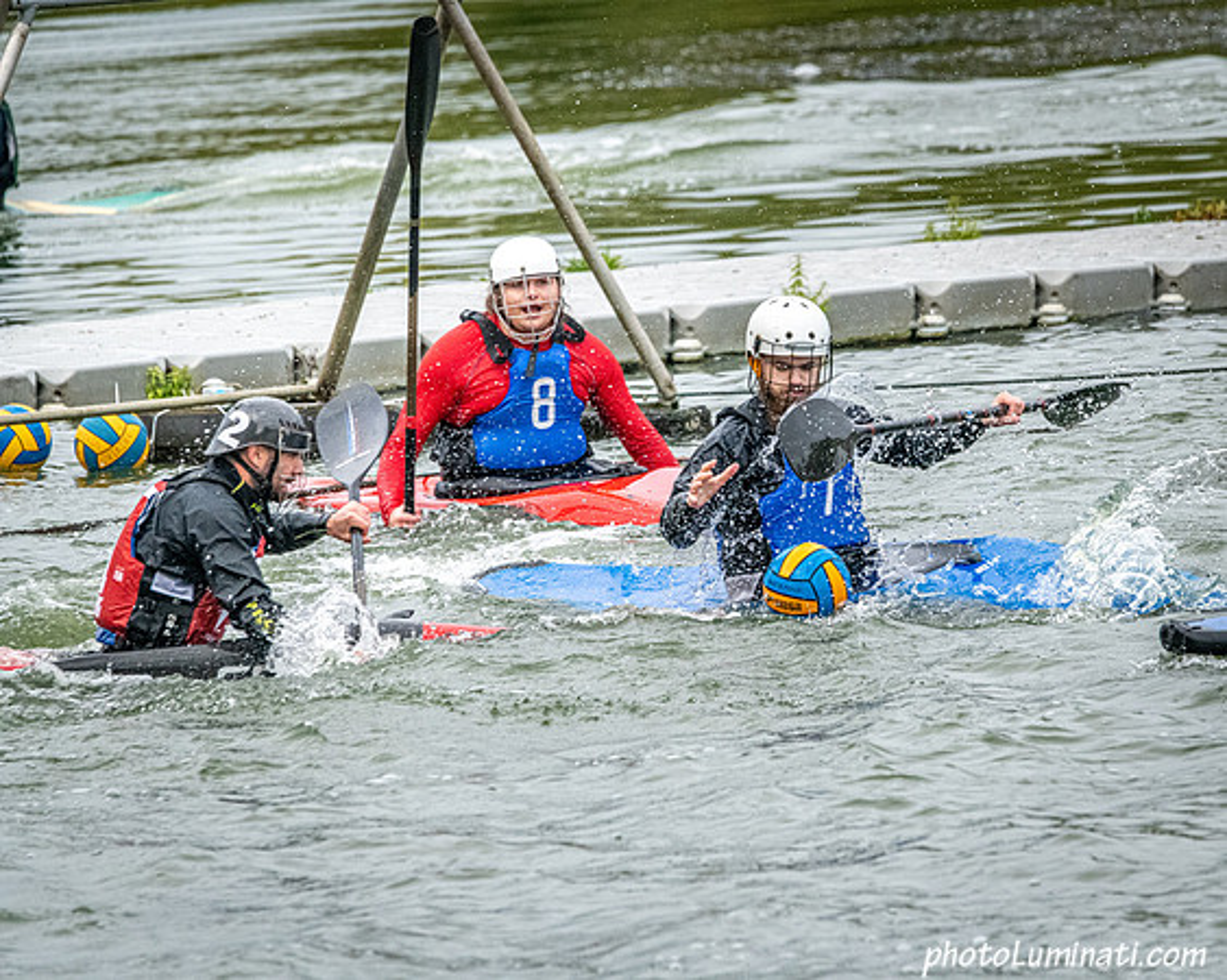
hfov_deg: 4.3
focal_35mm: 450
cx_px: 722
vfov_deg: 3.4
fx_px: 16353
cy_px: 490
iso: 3200
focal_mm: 400
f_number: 8
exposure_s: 1/2000
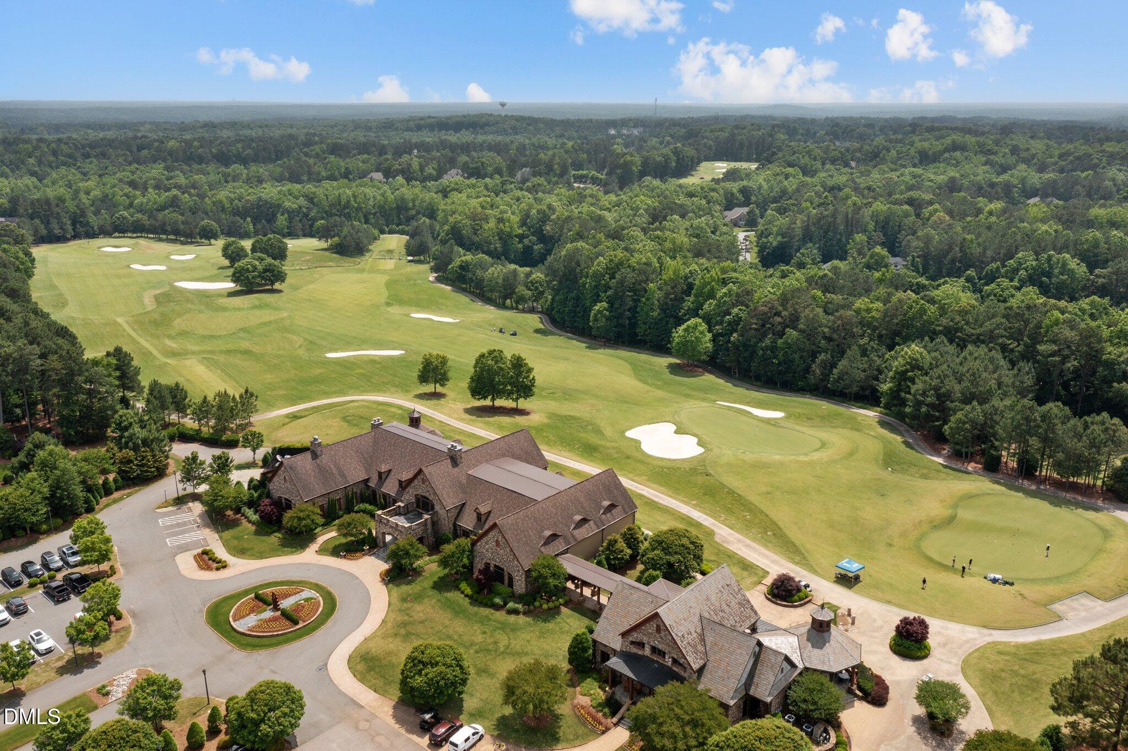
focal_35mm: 28
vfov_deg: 46.4
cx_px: 564
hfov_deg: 65.5
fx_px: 877
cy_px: 376
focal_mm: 10.26
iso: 100
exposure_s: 1/500
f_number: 5.6
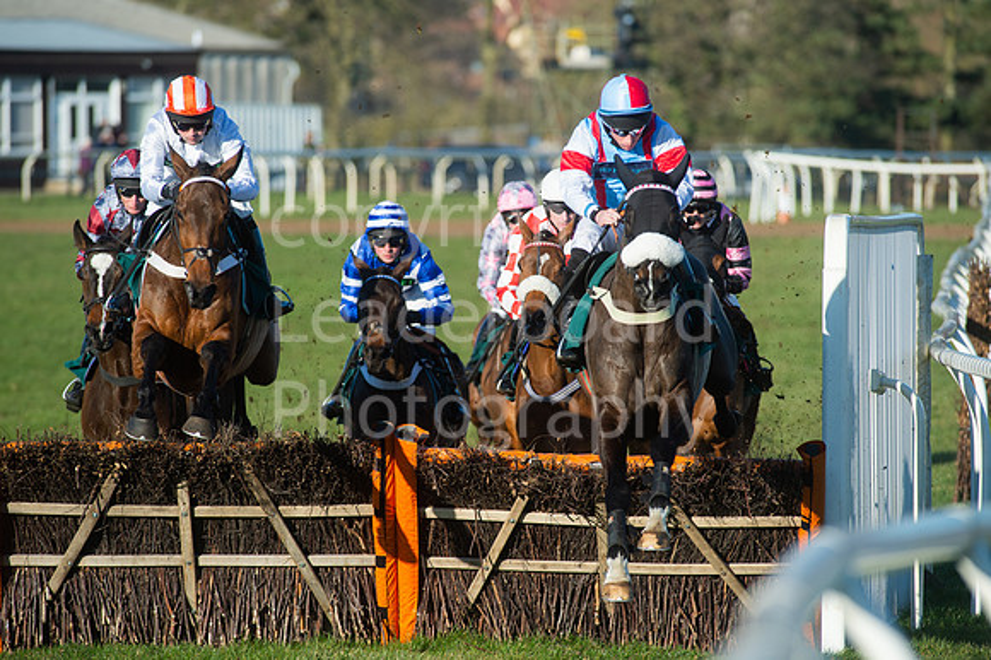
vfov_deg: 4.6
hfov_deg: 6.9
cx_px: 496
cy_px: 330
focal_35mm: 300
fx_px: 8253
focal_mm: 300
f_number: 7.1
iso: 400
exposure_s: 1/2500
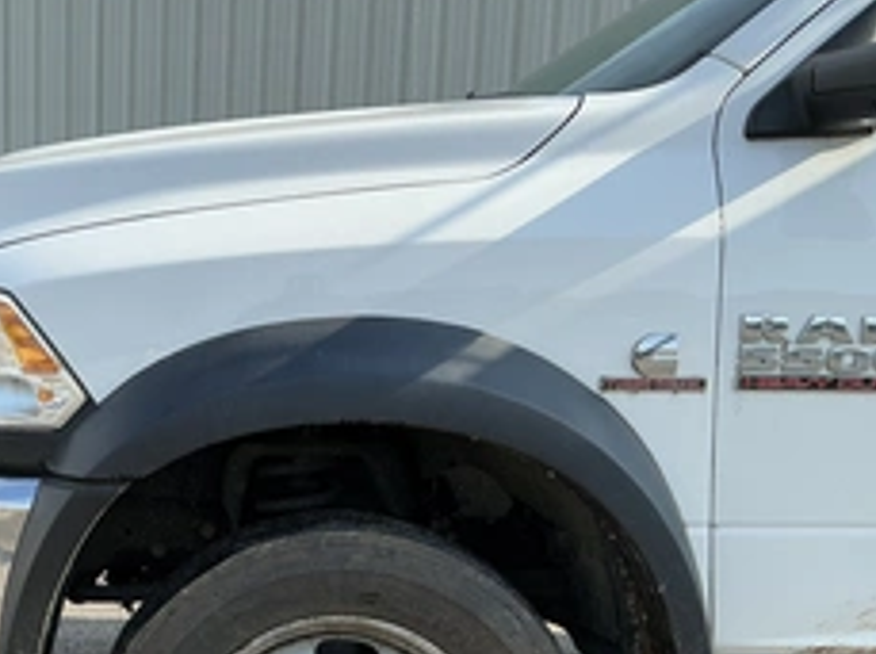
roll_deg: +0.0
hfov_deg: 37.2
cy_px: 547
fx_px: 1238
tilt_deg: -9.3
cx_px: 145
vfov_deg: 28.8
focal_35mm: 49
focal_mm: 3
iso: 25
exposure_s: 1/883
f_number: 1.8
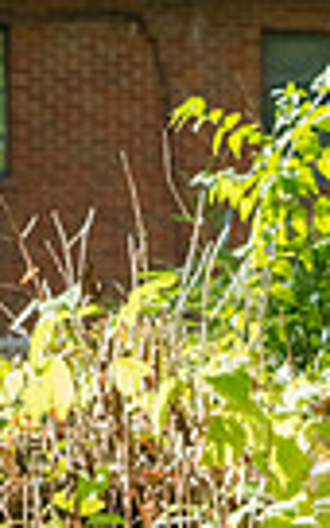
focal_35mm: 338
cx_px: 501
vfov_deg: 6.1
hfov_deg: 3.9
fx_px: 4864
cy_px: 870
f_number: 9
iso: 800
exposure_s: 1/320
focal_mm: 100
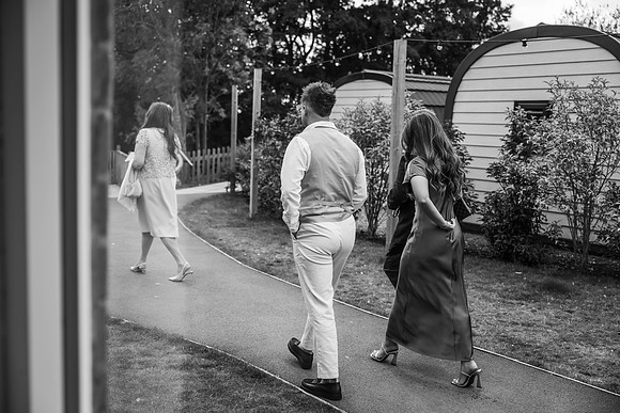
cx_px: 310
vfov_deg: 32.6
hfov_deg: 47.4
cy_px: 206
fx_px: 706
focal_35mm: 41
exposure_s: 1/500
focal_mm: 41
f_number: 2.8
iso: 100
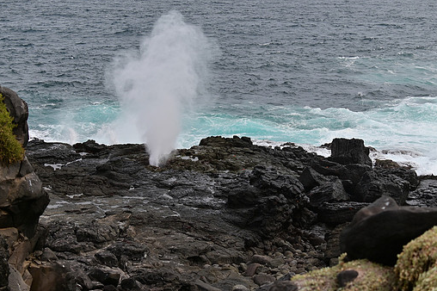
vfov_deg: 17.0
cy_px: 134
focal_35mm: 80
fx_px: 970
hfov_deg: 25.4
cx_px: 220
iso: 200
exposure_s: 1/1000
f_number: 5.6
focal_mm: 70
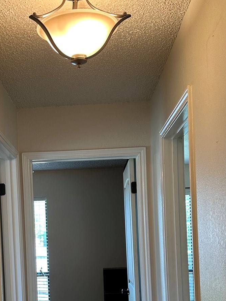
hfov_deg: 26.3
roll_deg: +1.9
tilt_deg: +1.7
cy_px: 237
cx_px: 63
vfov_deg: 34.0
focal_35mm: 55
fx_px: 479
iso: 125
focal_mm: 6.86
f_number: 1.78
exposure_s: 1/60
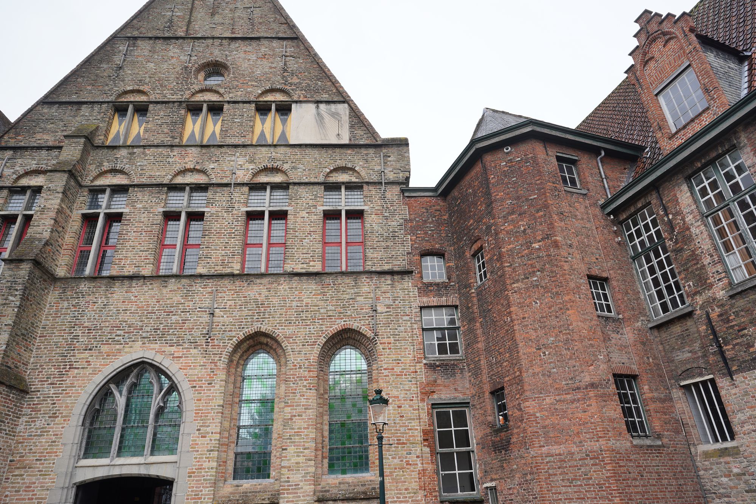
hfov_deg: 73.7
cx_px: 378
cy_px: 252
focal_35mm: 24
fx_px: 504
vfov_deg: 53.1
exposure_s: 1/100
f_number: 10
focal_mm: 24
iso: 100
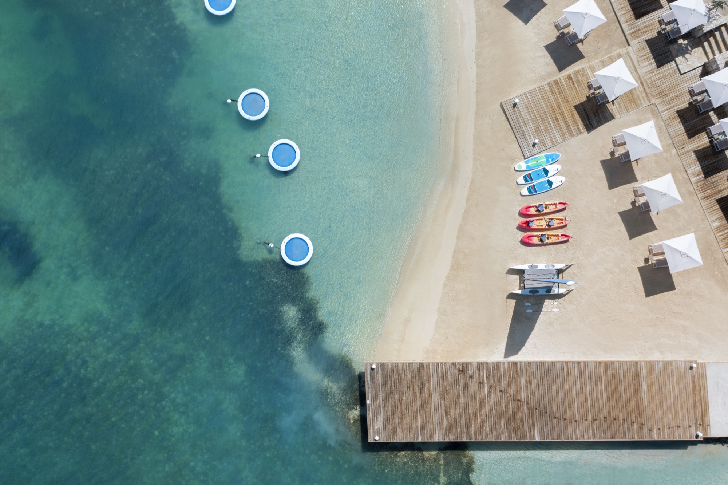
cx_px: 364
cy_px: 242
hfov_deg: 65.5
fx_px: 566
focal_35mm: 28
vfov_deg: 46.4
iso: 100
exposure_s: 1/80
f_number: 4
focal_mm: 10.26
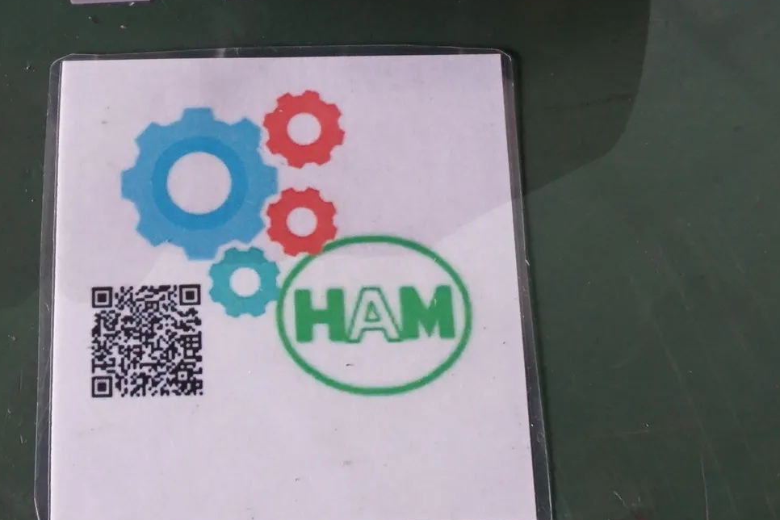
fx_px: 1473
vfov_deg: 19.5
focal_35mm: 68
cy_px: 15
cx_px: 195
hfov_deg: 29.2
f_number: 4
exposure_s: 1/60
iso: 800
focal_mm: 16
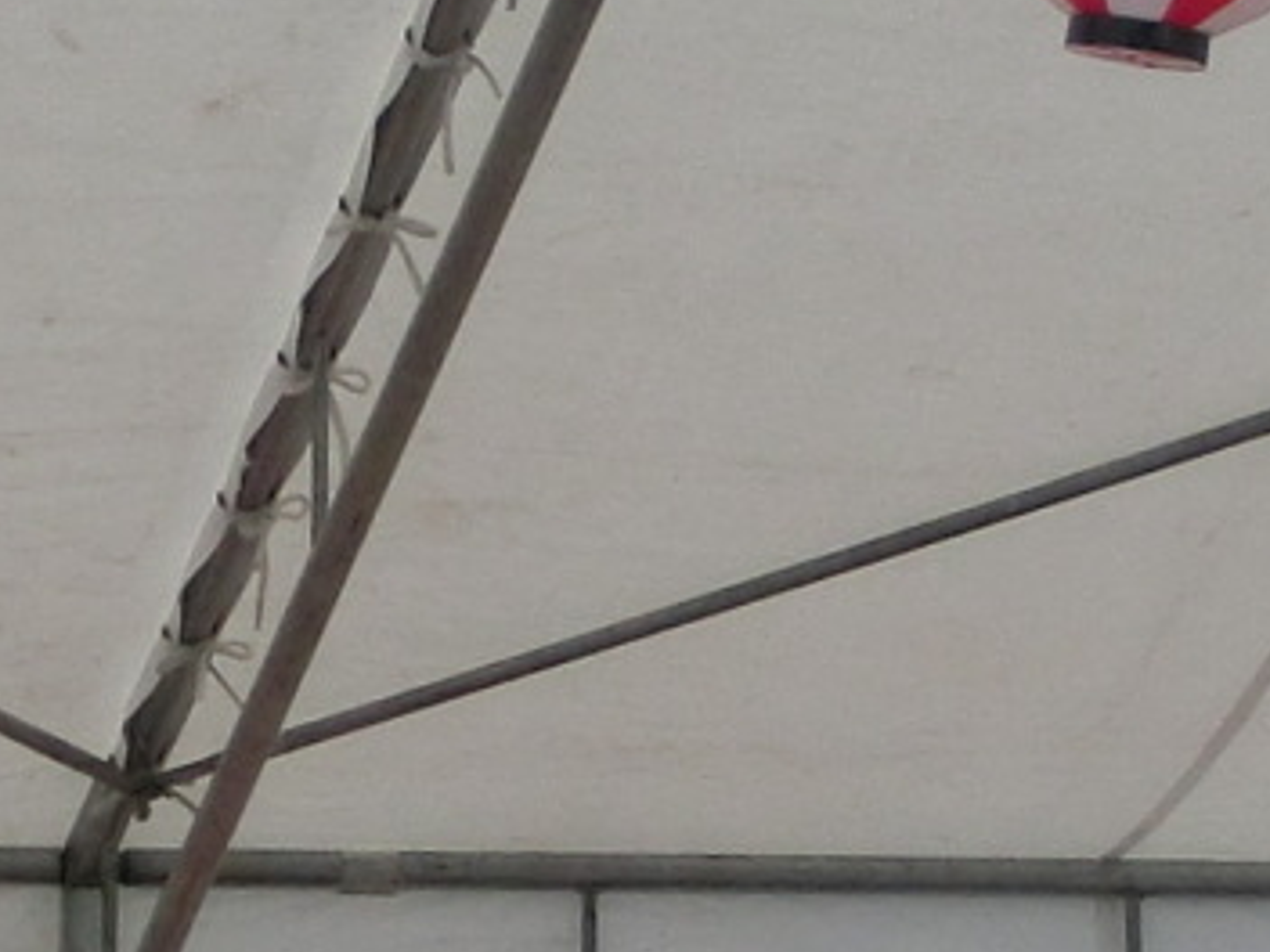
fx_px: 12547
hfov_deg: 5.8
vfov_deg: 4.3
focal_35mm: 342
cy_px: 375
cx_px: 678
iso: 80
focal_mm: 8.29
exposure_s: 1/640
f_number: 4.2
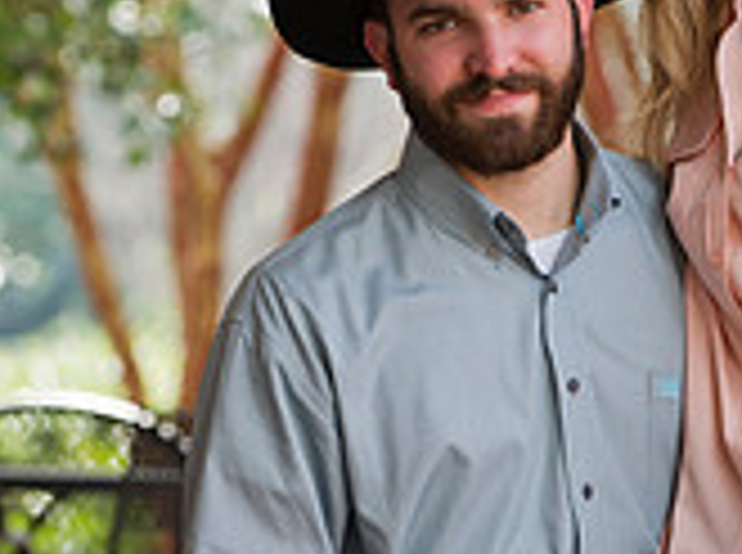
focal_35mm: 420
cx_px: 623
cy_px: 568
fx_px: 8983
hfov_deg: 4.7
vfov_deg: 3.5
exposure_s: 1/200
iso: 250
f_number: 4.5
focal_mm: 160
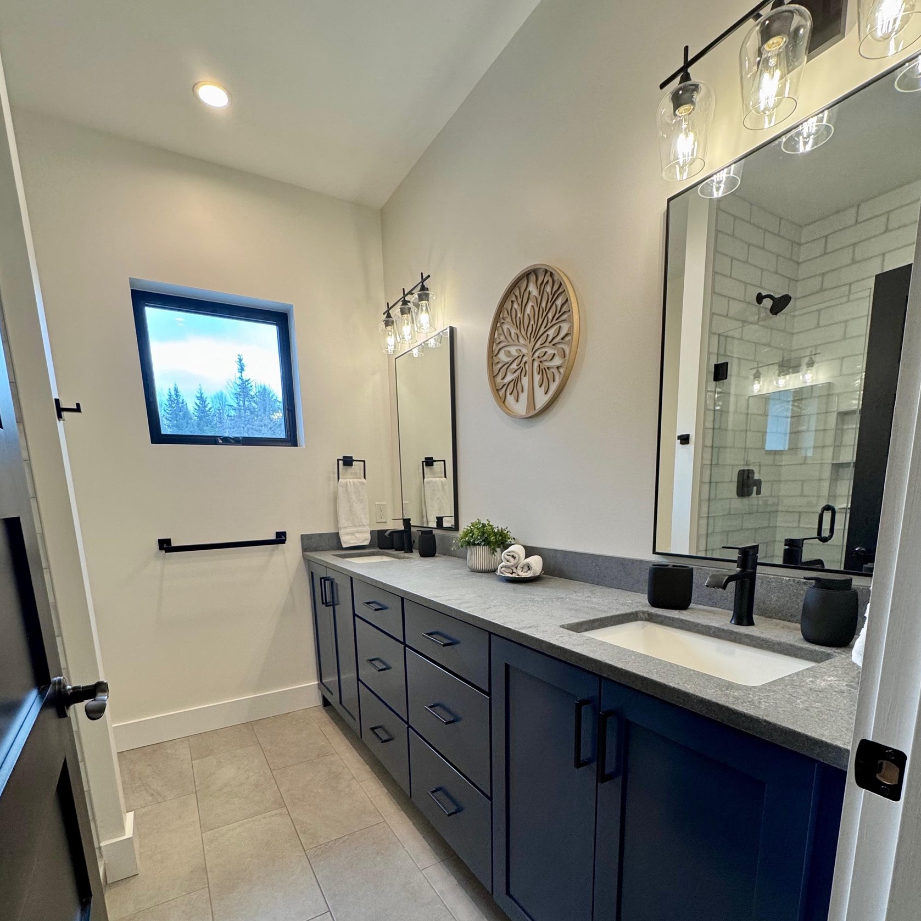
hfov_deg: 84.0
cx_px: 465
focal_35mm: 17
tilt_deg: -11.7
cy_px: 589
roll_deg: +1.8
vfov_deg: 82.0
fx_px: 512
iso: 160
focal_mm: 2.22
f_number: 2.2
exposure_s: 1/120
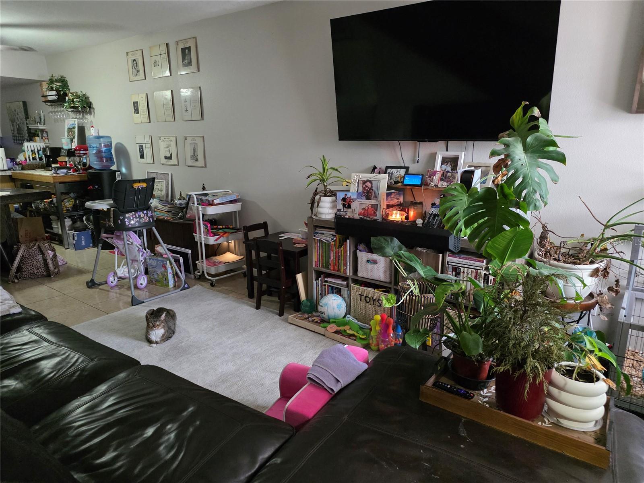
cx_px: 322
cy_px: 242
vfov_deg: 58.9
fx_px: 428
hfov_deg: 73.9
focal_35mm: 23
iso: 2000
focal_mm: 6.25
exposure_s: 1/120
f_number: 1.7
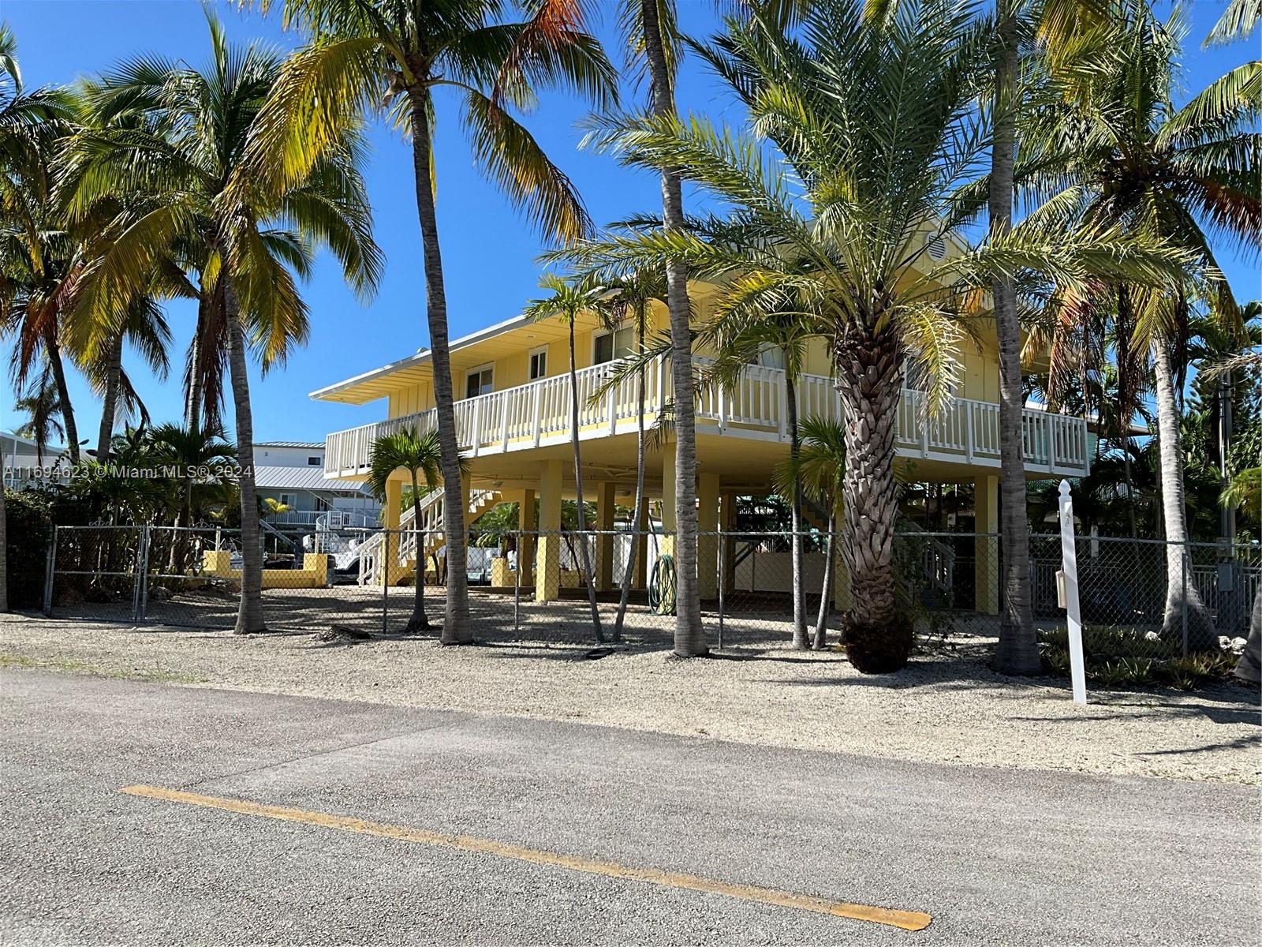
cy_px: 474
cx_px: 631
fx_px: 1057
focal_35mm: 29
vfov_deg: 48.2
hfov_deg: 61.7
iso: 25
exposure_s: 1/1984
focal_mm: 3
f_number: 1.8
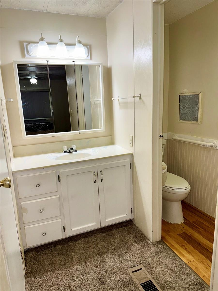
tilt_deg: -11.6
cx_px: 109
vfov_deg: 71.6
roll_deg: +2.3
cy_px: 146
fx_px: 202
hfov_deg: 56.8
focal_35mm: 24
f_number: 1.78
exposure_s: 1/120
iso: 64
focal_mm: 6.76
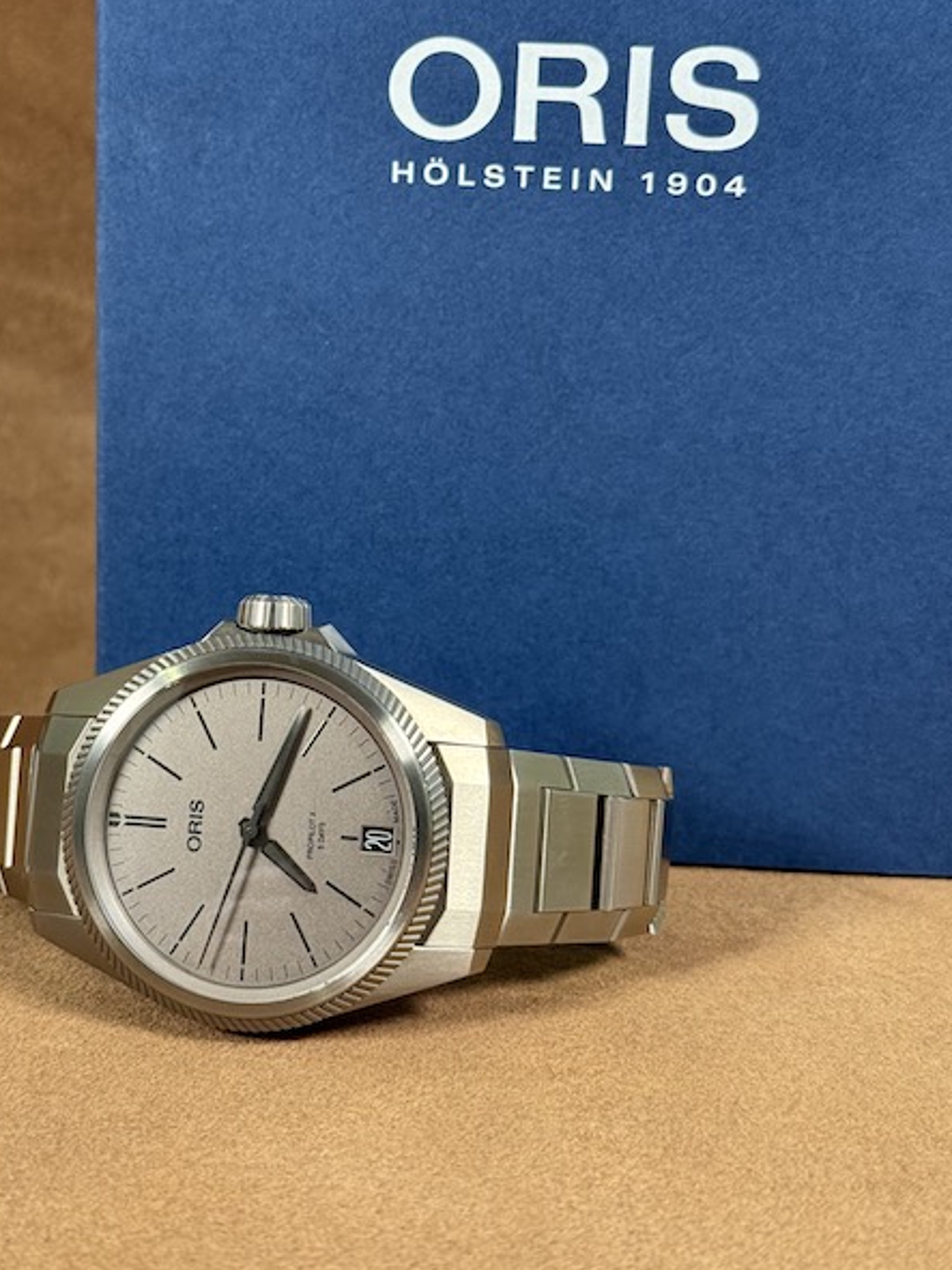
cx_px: 340
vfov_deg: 29.8
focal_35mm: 65
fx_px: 2384
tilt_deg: -15.4
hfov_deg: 22.5
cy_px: 522
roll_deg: -2.2
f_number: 1.78
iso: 200
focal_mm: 6.76
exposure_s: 1/60
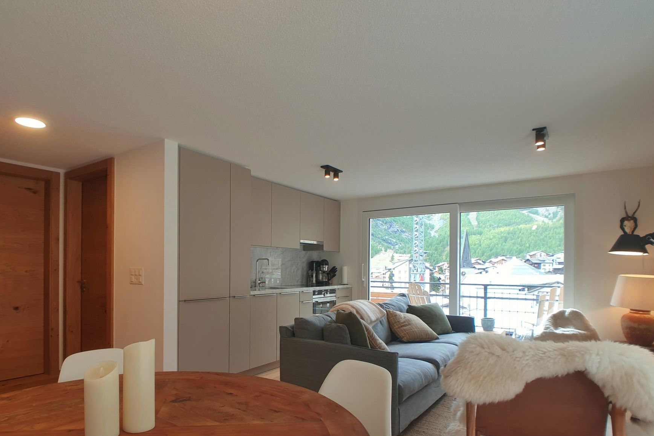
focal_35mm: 32
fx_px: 581
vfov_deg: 40.8
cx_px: 295
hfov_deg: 58.6
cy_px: 278
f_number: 2.4
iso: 64
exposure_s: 1/100
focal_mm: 4.3
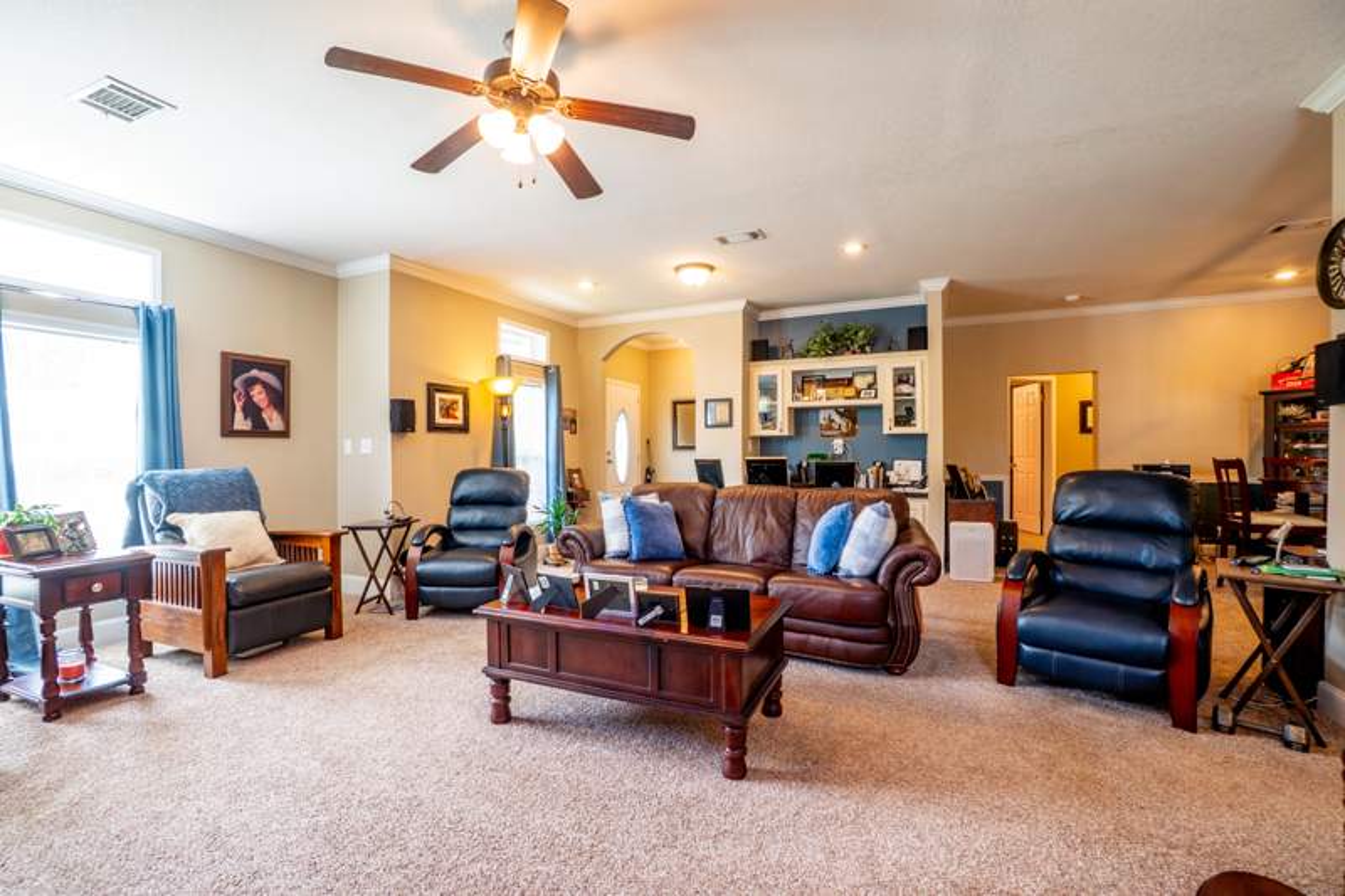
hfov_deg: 100.4
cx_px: 672
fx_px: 560
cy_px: 448
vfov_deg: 77.3
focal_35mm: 15
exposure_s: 1/2.5
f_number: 8
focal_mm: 10
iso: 100
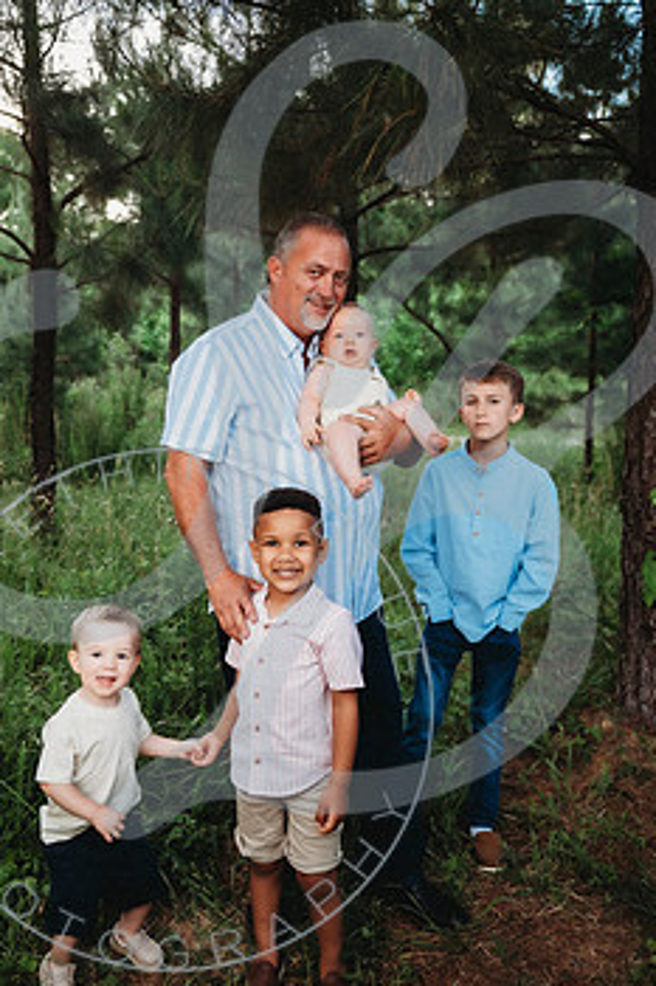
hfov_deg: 36.8
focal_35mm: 36
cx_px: 298
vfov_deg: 53.2
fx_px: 985
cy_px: 496
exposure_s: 1/200
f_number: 2.8
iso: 100
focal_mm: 28
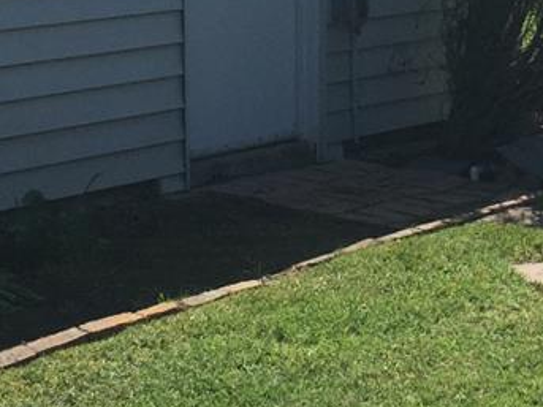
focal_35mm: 127
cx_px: 491
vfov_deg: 11.4
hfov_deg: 15.3
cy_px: -90
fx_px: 1991
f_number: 2.2
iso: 32
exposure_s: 1/2639
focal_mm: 4.15
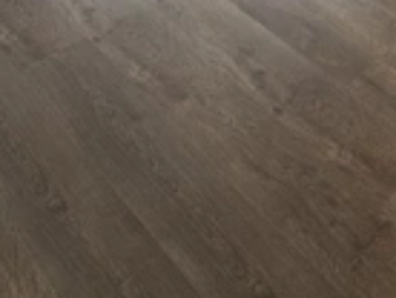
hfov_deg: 31.7
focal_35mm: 54
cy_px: -186
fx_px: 619
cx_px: 429
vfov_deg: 21.3
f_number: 2.2
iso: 50
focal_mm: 2.22
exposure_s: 1/100
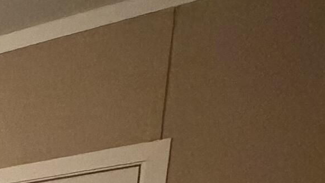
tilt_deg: -10.5
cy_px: 513
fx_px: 681
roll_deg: +1.7
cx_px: -448
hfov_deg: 15.3
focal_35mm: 79
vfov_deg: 11.1
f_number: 2.2
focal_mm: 2.22
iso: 1250
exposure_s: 1/60
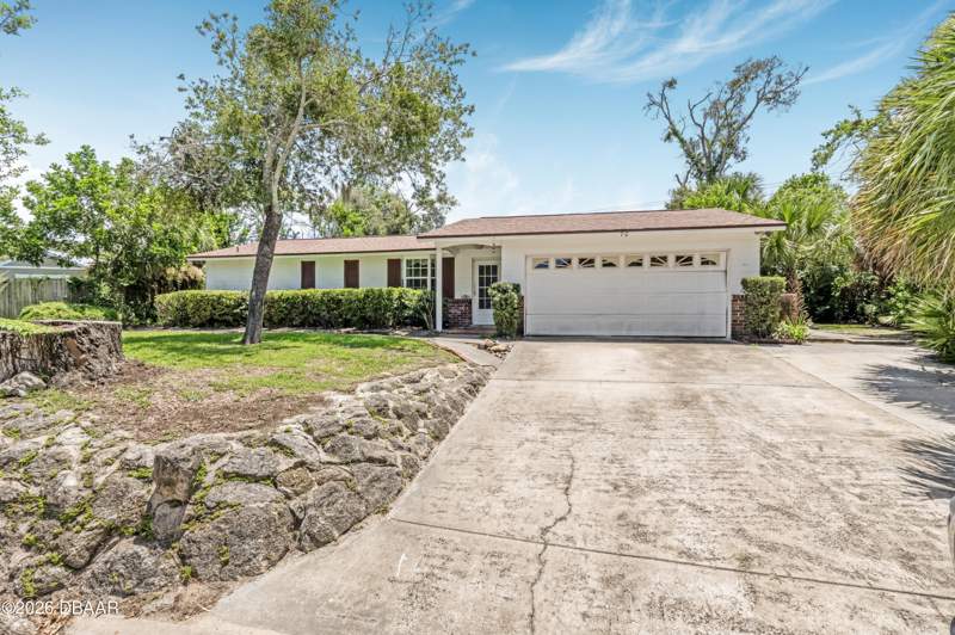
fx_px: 437
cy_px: 318
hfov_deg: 95.0
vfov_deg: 72.0
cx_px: 478
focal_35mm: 16
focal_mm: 11
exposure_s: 1/4000
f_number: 9
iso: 250
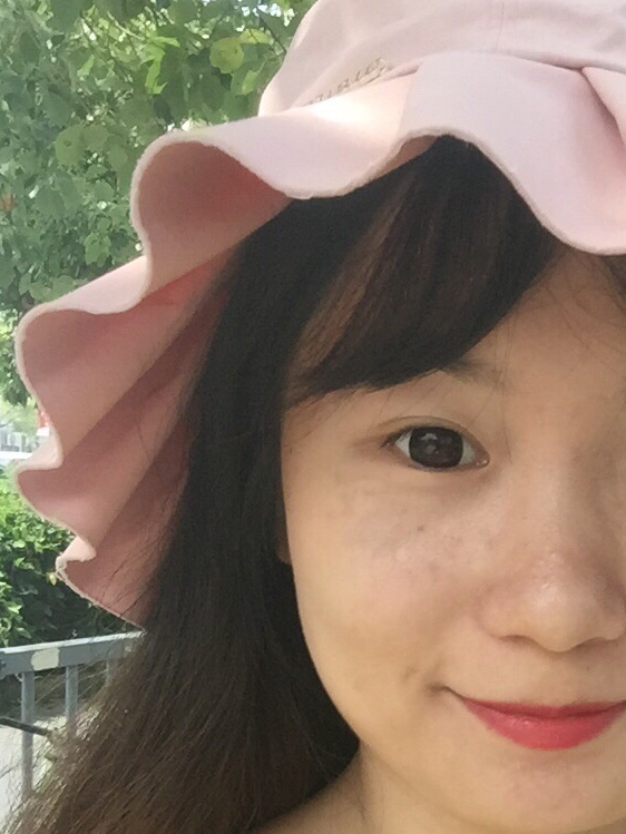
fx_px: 1278
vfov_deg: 34.7
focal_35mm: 53
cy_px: 699
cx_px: 496
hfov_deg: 27.0
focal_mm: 2.65
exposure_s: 1/337
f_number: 2.2
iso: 32
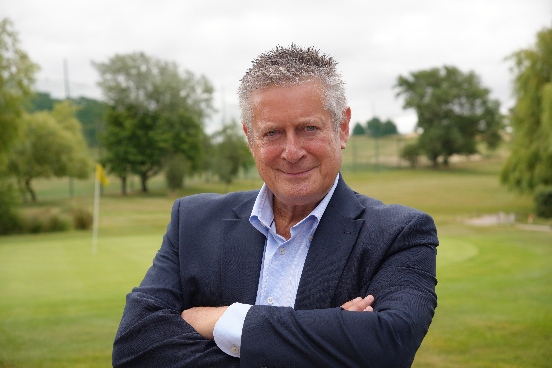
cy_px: 184
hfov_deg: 32.1
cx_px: 276
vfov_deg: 21.7
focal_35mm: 63
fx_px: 959
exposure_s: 1/320
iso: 100
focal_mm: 41.7
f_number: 4.5
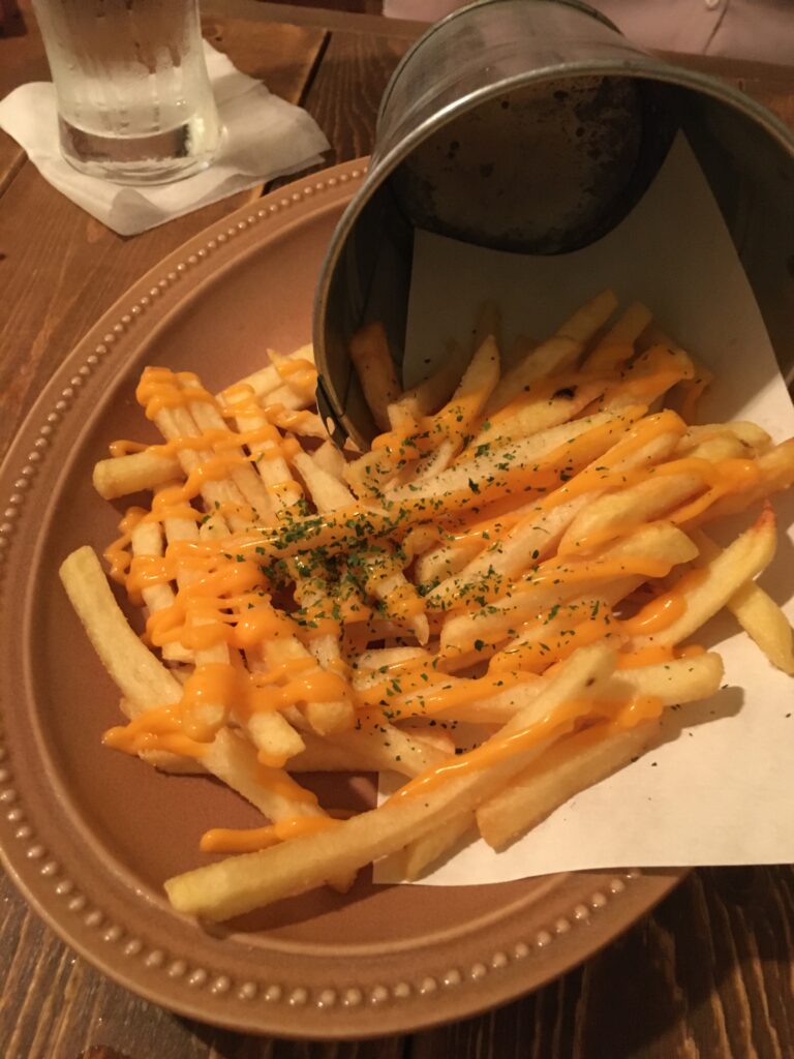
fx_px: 887
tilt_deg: -54.2
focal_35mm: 29
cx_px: 397
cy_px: 530
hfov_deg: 48.2
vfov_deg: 61.7
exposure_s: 1/15
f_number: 2.2
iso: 320
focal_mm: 4.15
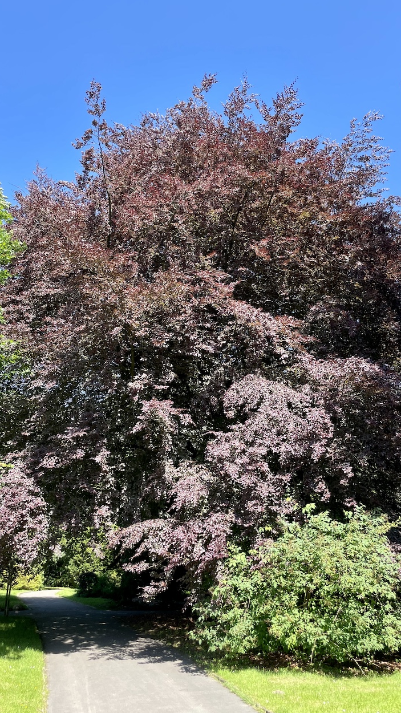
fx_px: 548
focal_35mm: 29
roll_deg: +0.7
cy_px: 353
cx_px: 221
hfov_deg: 40.1
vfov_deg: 66.1
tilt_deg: +19.0
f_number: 1.6
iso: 32
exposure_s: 1/754
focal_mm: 4.2
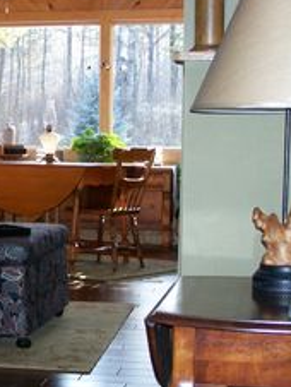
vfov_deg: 20.4
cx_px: 3
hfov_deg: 15.2
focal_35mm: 96
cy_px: 209
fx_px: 1074
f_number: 3.1
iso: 160
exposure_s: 1/80
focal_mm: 9.8
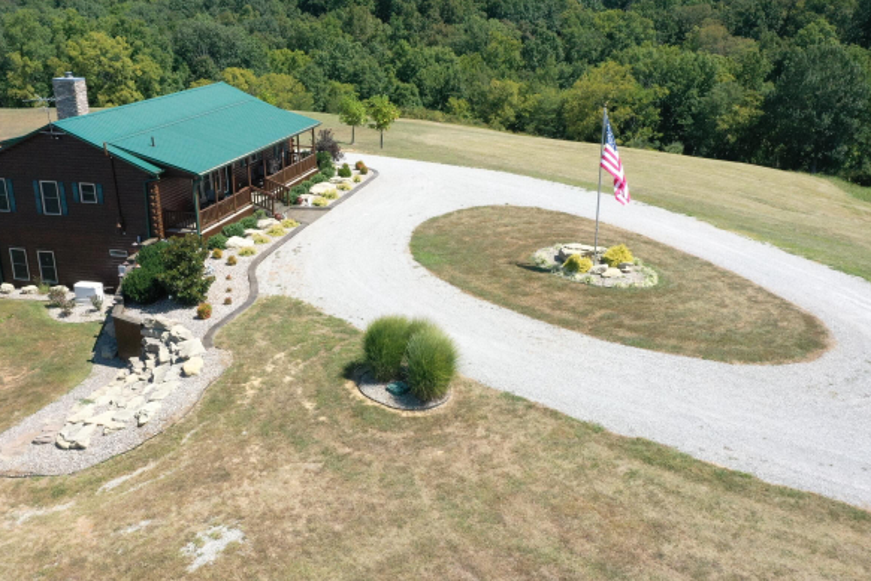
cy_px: 309
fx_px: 871
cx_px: 408
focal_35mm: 36
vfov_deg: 36.9
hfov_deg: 53.1
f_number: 7.1
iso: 800
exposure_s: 1/1250
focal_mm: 10.26
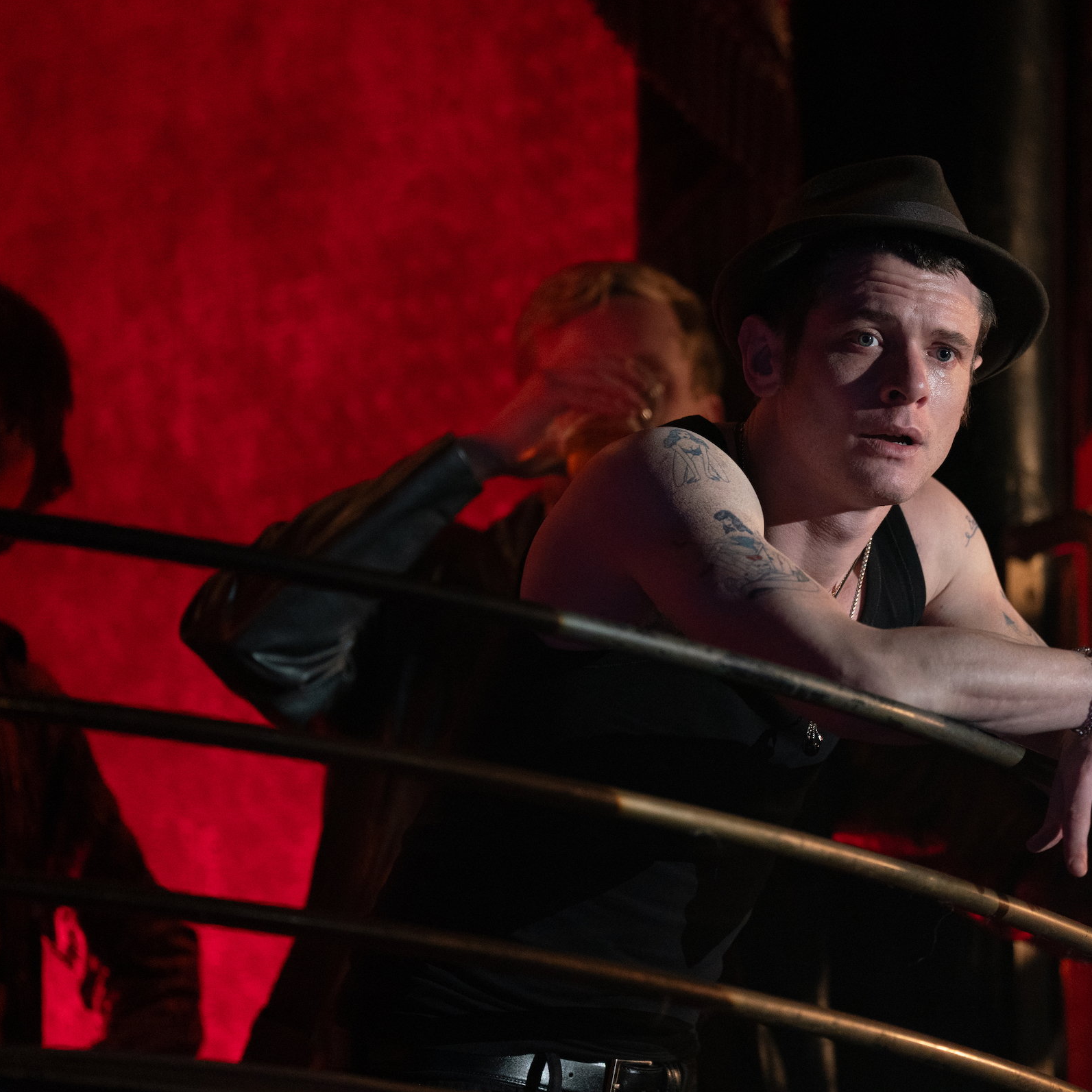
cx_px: 666
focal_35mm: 256
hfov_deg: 6.8
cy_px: 544
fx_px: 9137
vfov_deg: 6.8
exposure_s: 1/100
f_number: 2.8
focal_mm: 200
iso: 2500
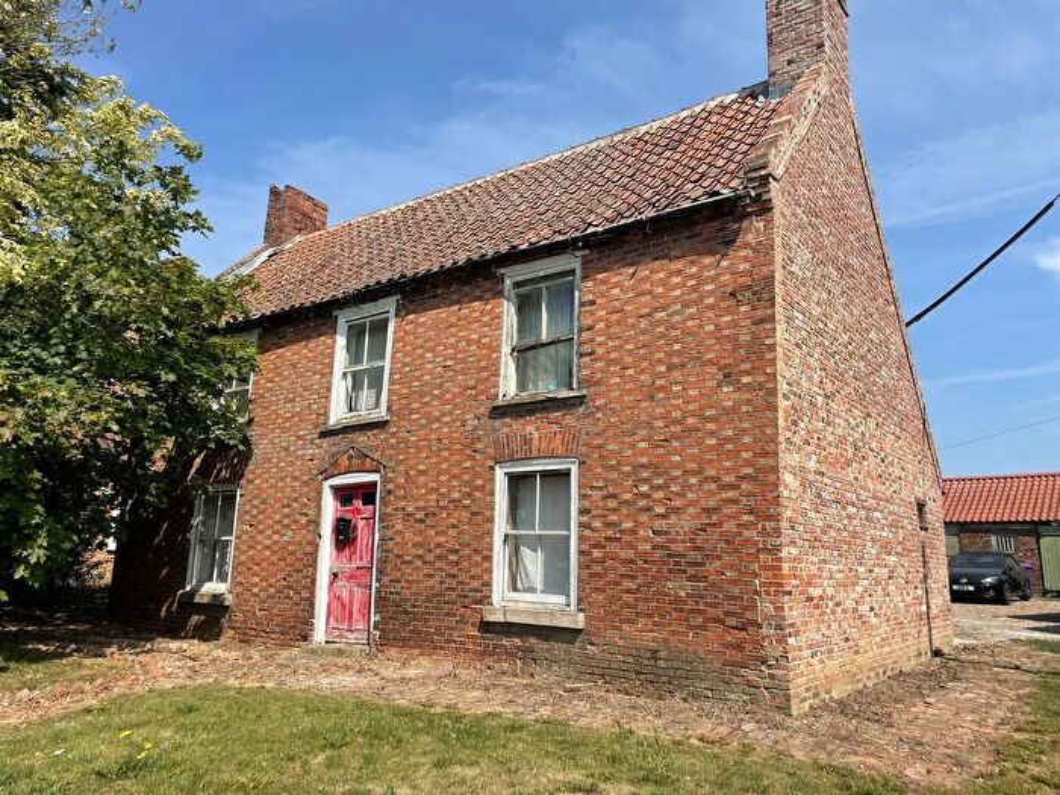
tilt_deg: +12.5
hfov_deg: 67.3
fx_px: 796
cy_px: 398
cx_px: 530
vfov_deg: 53.1
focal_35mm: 26
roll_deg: -0.9
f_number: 1.6
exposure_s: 1/3509
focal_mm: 4.2
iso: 32
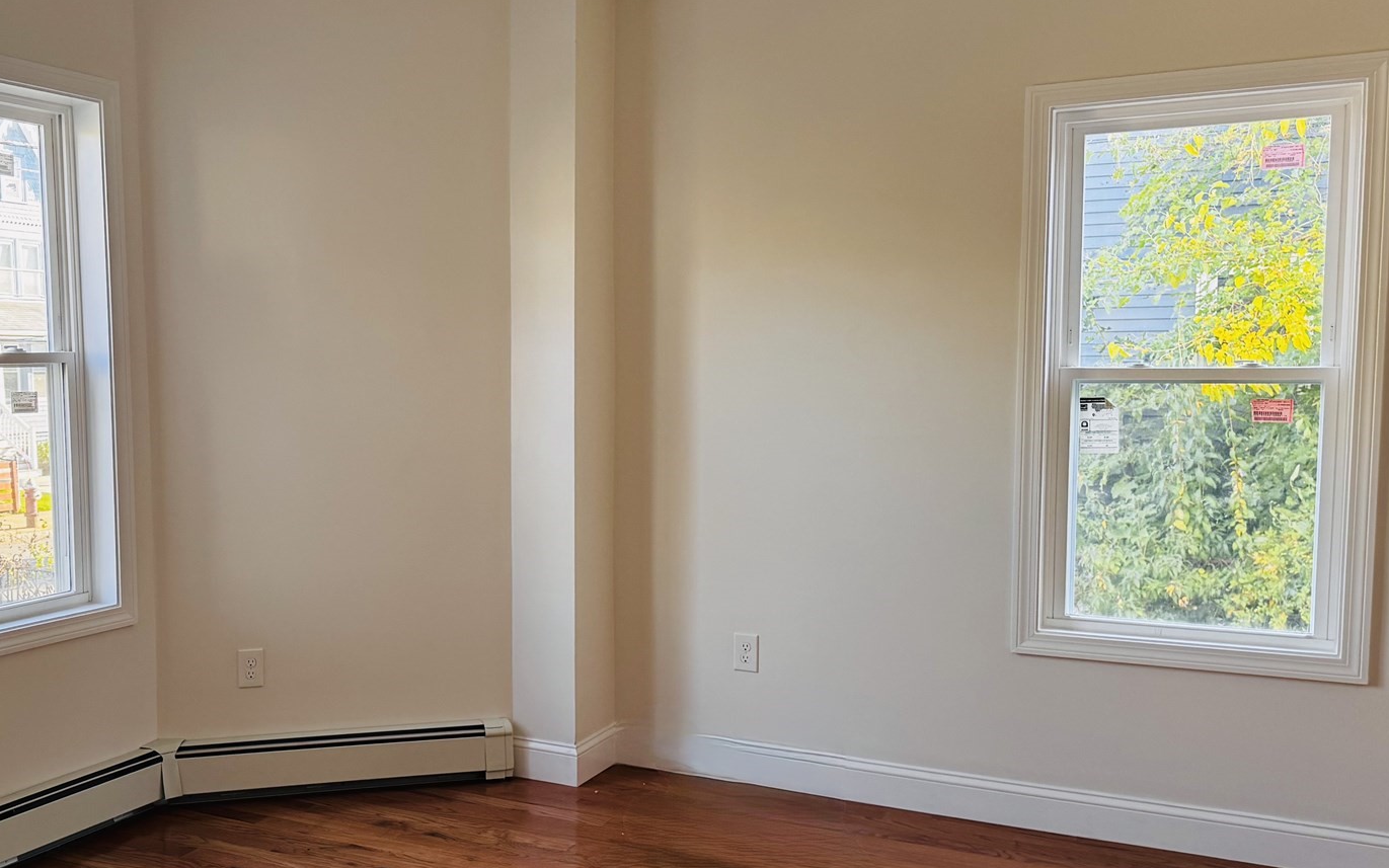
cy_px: 480
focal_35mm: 38
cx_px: 438
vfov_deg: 33.6
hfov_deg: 50.4
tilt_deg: -5.6
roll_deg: +0.5
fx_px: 1439
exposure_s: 1/121
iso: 125
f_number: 1.78
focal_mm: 6.76
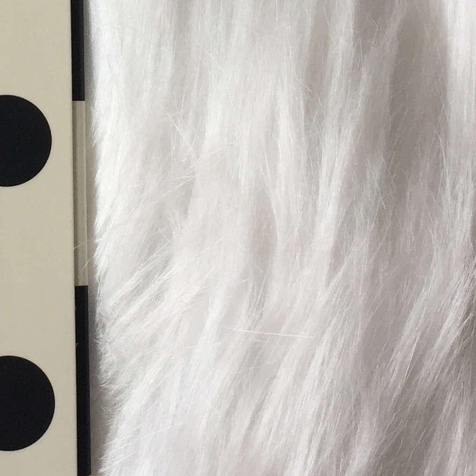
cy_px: 36
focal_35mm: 94
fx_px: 1462
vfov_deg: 18.2
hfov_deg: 18.1
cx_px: 13
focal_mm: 4.15
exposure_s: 1/120
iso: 50
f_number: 2.2
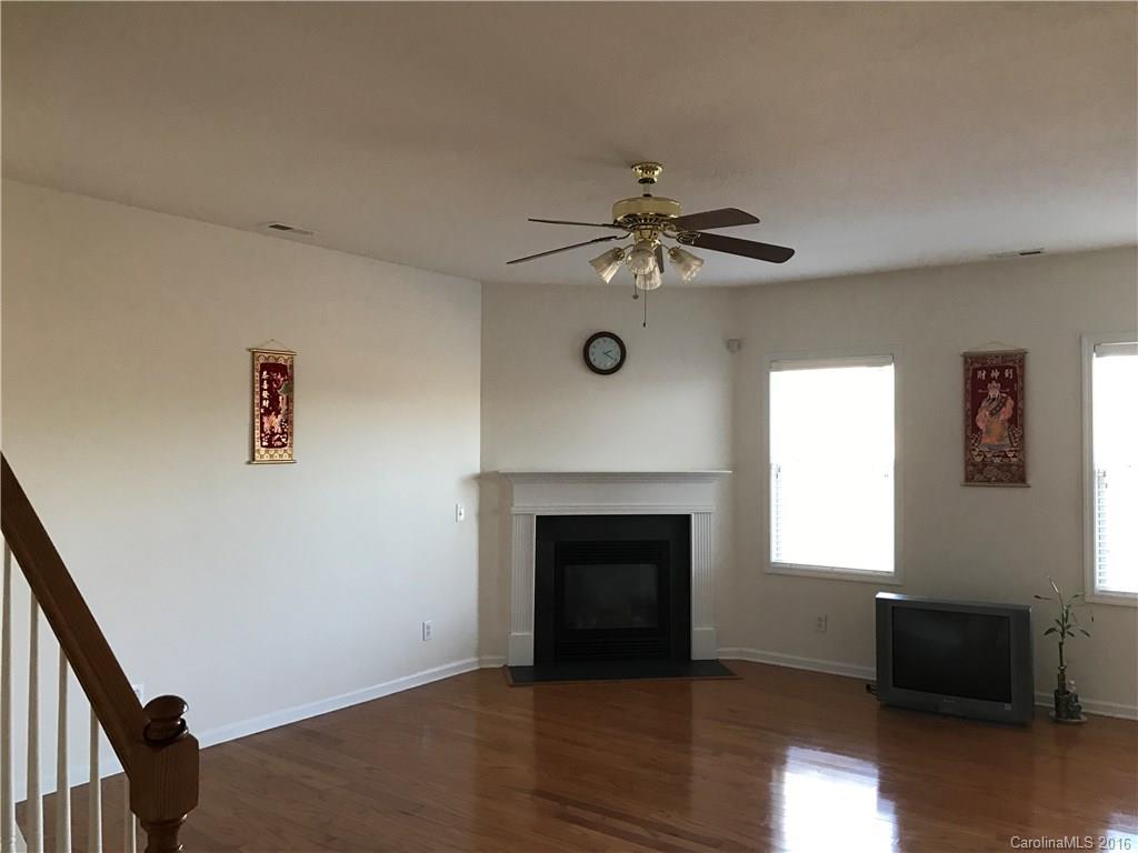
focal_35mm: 28
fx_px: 920
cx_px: 569
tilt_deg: +1.5
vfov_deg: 49.7
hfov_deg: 63.4
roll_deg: -0.5
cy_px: 426
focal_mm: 3.99
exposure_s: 1/23
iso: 40
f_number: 1.8
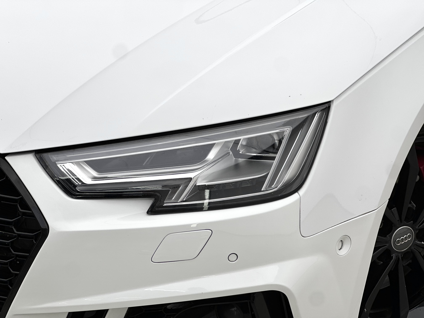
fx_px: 943
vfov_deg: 19.1
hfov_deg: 25.3
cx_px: 212
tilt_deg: -23.6
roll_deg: -0.4
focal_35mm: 77
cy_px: 159
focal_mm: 9
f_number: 2.8
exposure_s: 1/120
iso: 20
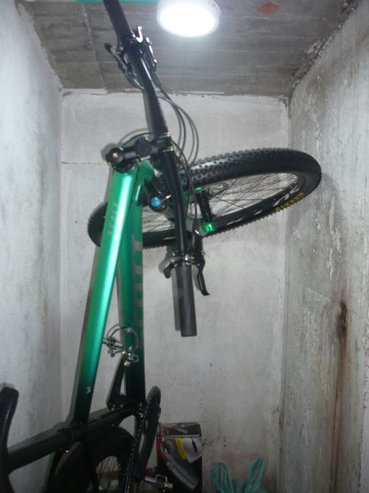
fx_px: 498
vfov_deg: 52.6
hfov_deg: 40.7
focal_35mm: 35
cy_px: 246
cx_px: 184
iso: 100
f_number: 2.8
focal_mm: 5.8
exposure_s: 1/30
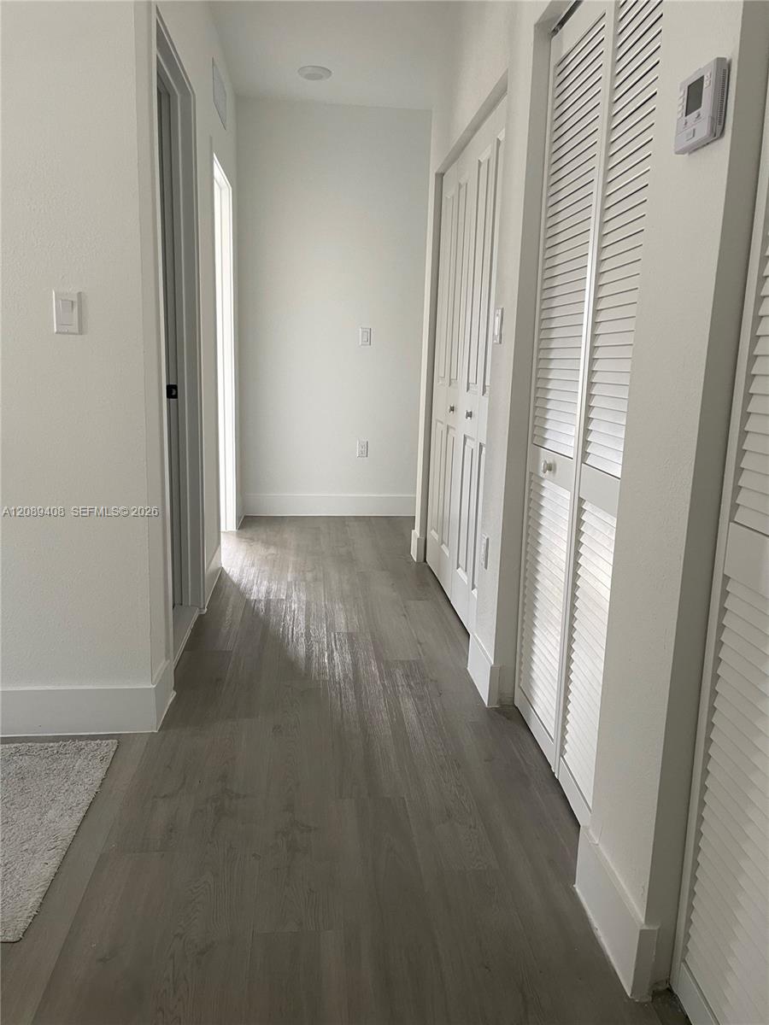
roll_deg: -2.4
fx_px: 741
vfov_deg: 69.4
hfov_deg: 54.9
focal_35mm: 25
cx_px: 384
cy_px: 512
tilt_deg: -11.3
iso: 125
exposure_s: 1/60
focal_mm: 5.1
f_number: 1.6
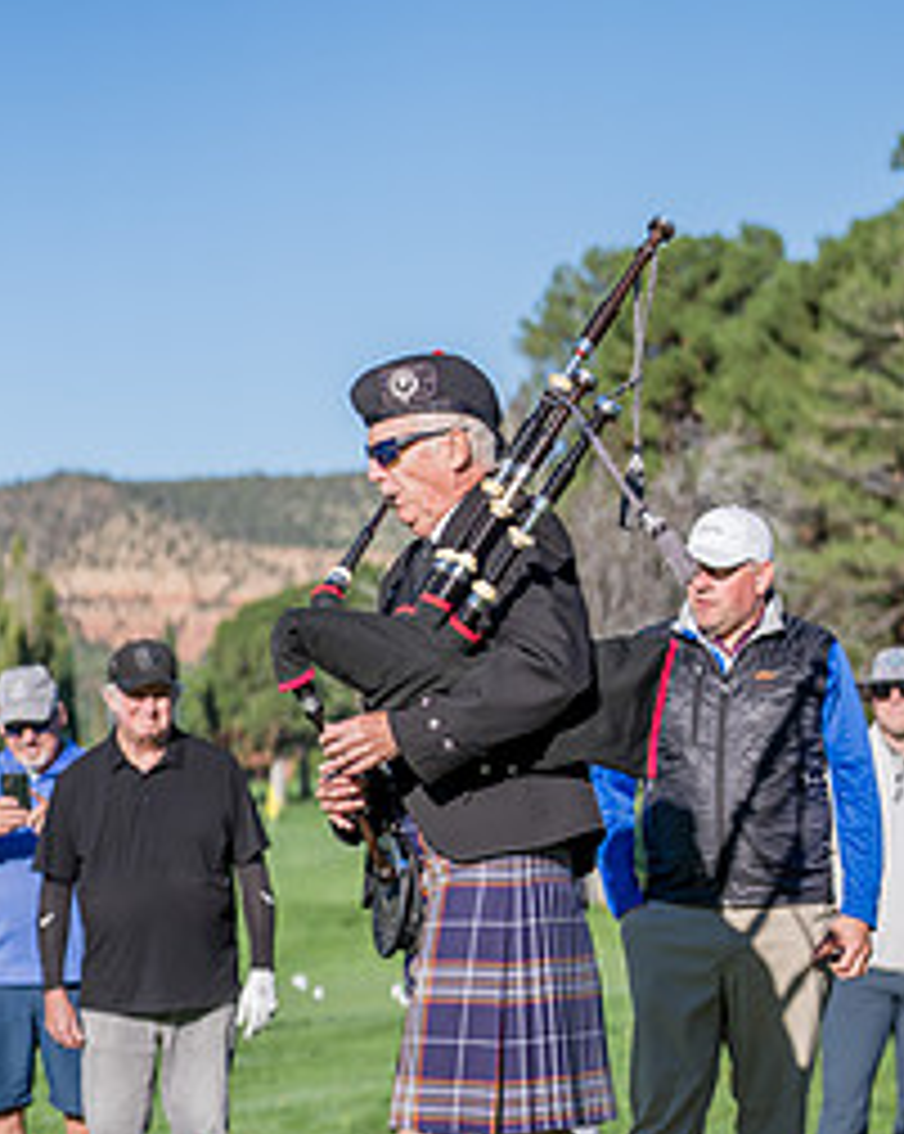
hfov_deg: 12.2
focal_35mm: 126
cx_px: 522
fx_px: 4222
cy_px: 774
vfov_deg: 15.3
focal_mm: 75.1
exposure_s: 1/8000
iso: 400
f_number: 2.8
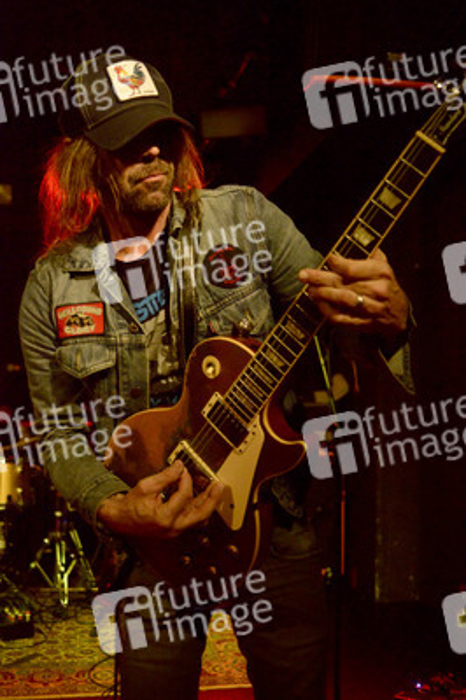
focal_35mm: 35
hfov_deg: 37.8
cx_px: 233
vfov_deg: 54.5
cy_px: 350
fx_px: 681
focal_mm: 35
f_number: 3.3
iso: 10159
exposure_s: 1/125
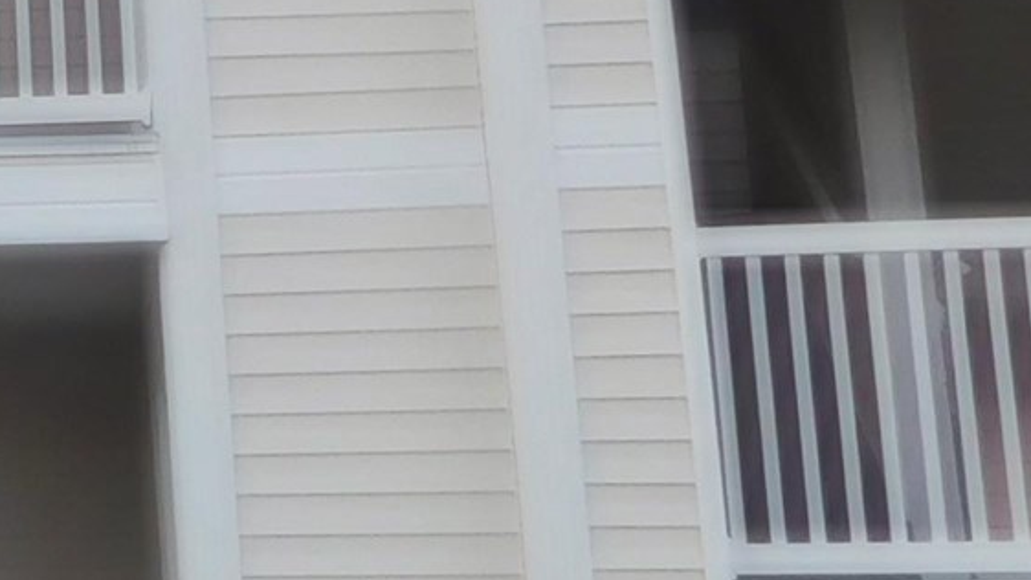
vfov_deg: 8.7
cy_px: -261
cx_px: -1068
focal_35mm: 137
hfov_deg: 13.4
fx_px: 3745
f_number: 3
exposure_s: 1/640
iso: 125
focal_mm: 4
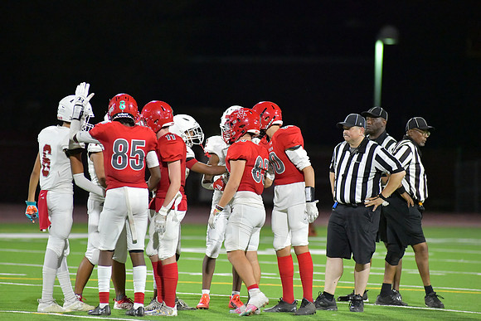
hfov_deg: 6.9
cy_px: 160
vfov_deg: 4.6
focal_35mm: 300
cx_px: 240
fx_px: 4009
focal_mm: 300
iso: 10000
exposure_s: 1/1250
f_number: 4
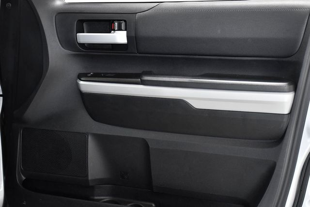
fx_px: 517
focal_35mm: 60
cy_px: 104
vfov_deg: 22.6
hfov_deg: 33.4
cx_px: 155
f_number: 4.5
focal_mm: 40
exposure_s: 1/250
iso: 2500
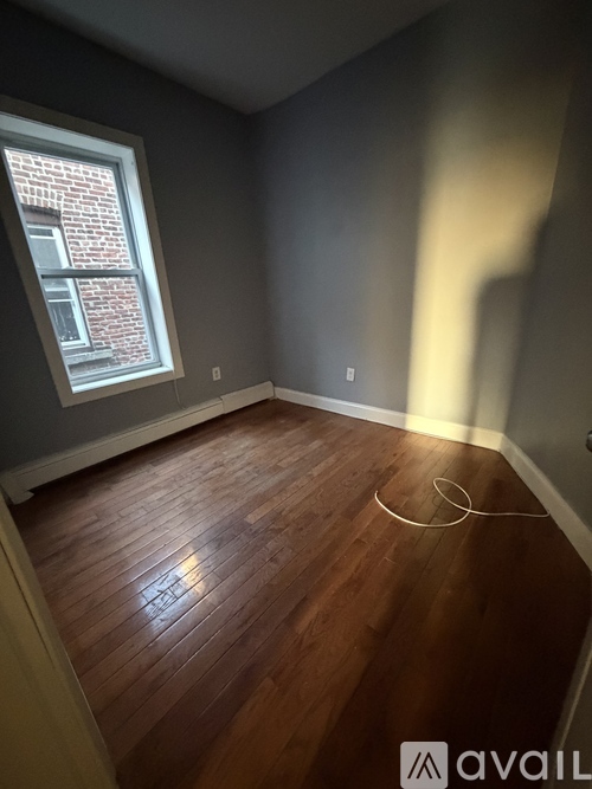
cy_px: 394
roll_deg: +3.7
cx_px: 296
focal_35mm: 14
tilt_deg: -17.6
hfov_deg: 85.7
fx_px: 319
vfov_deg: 102.1
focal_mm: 2.22
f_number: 2.2
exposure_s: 1/38
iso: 1600
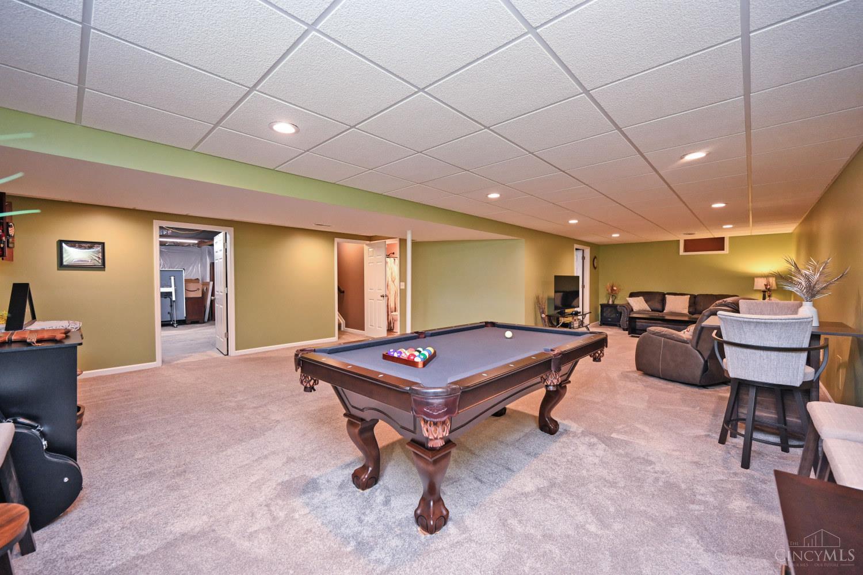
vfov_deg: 81.2
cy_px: 288
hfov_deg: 104.3
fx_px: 336
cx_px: 432
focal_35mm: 14
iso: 1250
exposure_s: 1/60
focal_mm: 14
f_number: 4
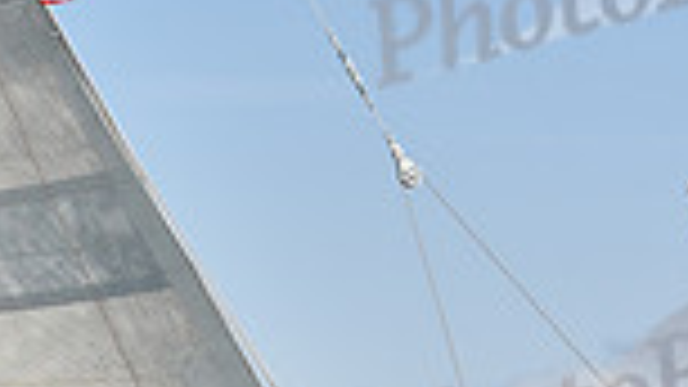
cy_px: 682
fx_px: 6220
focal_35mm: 341
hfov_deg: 6.3
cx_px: 139
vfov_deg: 3.5
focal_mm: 86
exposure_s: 1/1250
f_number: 6.3
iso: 200
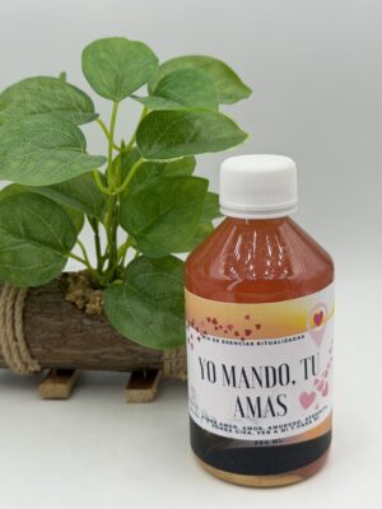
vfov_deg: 39.7
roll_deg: +0.4
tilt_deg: -16.3
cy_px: 254
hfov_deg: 30.3
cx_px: 191
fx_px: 706
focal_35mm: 48
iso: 64
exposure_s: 1/2667
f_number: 1.78
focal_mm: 6.76
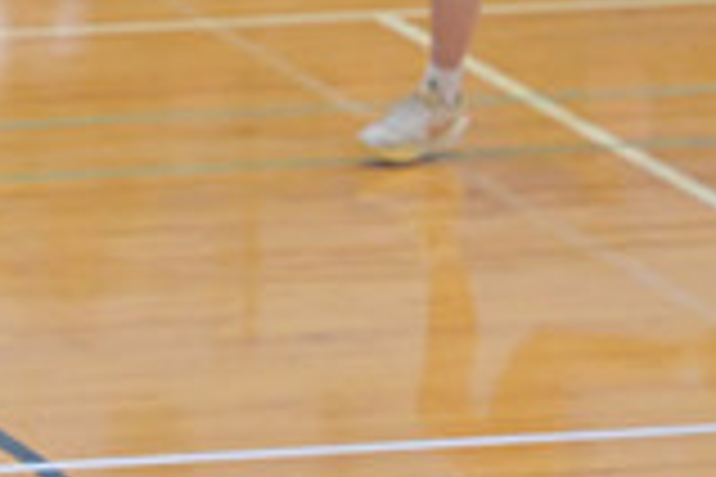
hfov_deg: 3.8
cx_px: -158
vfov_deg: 2.5
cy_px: 50
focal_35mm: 546
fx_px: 10858
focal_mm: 150
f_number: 4
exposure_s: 1/800
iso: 3600
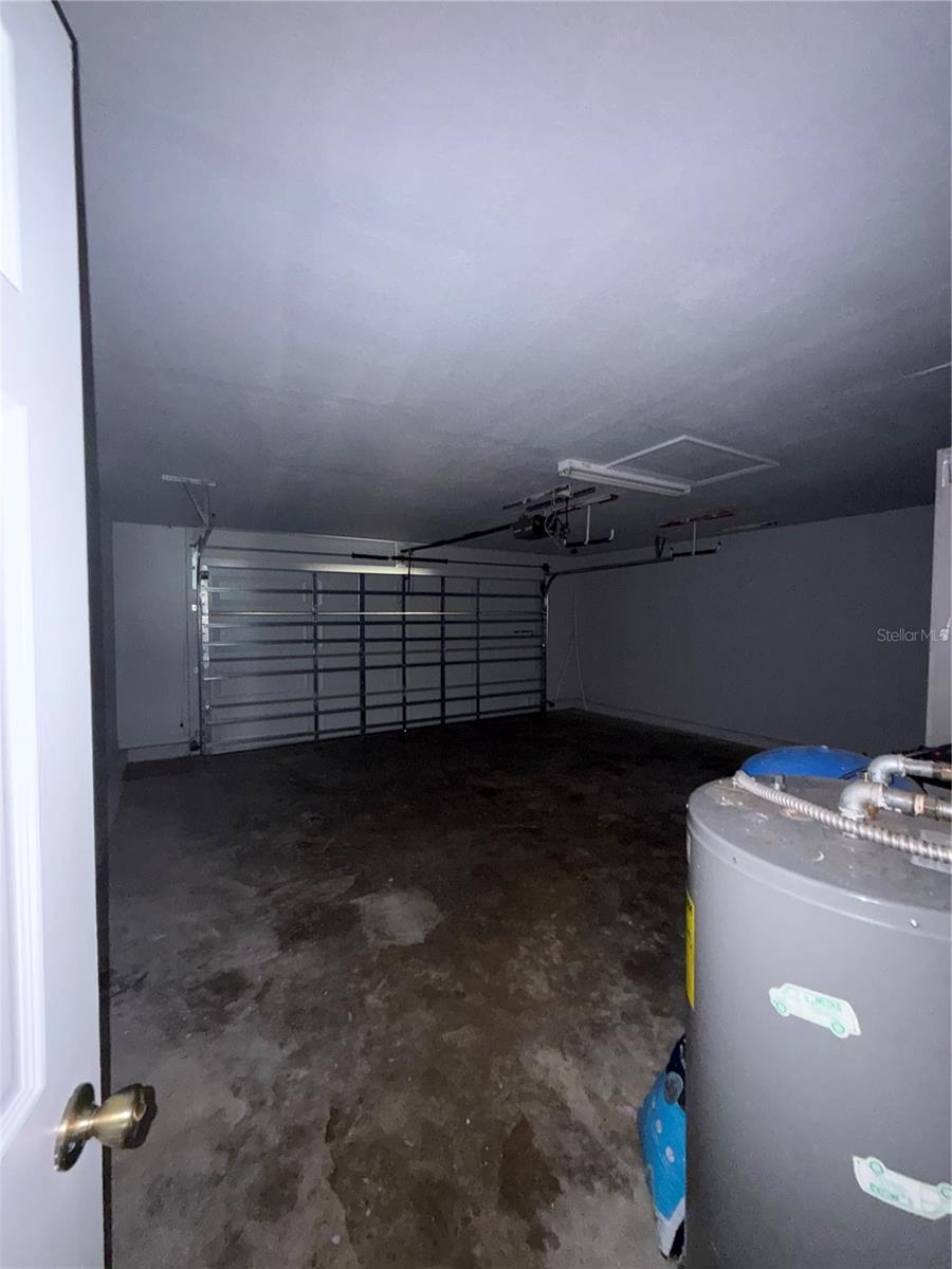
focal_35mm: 14
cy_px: 634
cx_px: 476
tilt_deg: -1.0
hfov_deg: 85.7
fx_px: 513
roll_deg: -0.2
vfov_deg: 102.1
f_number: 2.2
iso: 640
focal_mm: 2.22
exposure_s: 1/16
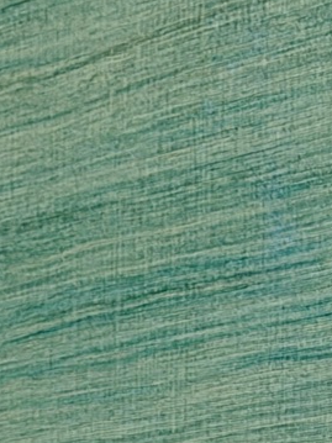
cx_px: 6
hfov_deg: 5.0
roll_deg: -0.9
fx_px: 3762
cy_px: 1076
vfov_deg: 6.4
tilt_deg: -3.4
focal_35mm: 294
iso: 125
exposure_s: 1/60
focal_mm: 6.76
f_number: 1.78
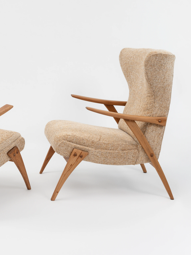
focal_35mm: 73
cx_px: 33
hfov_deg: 19.9
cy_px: 128
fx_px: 537
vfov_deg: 26.7
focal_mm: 50
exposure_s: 1/80
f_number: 8
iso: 250
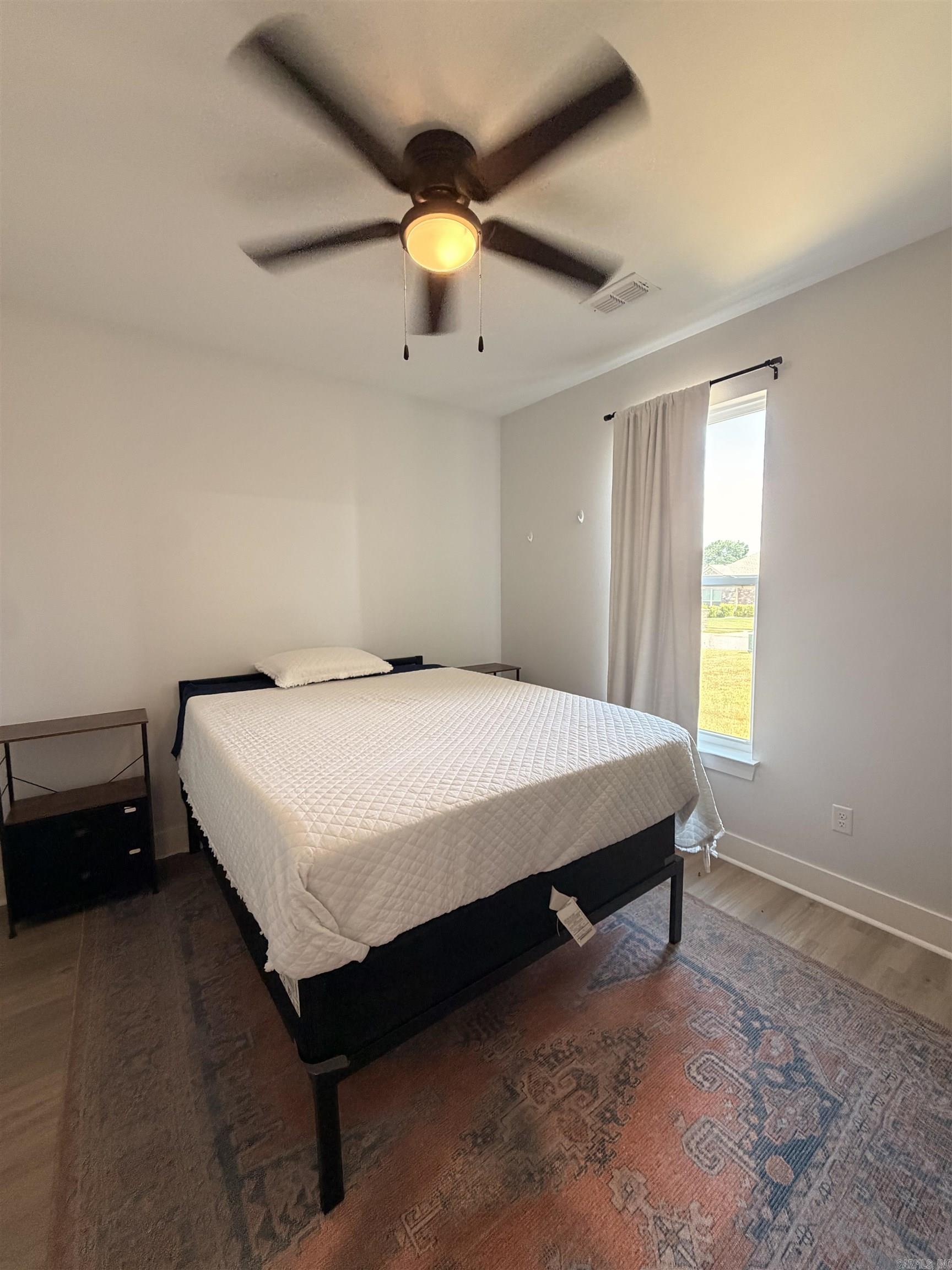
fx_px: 513
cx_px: 476
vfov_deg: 102.1
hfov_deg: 85.7
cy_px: 635
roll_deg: +0.9
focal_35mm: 14
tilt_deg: -5.6
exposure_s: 1/60
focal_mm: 2.22
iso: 320
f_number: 2.2
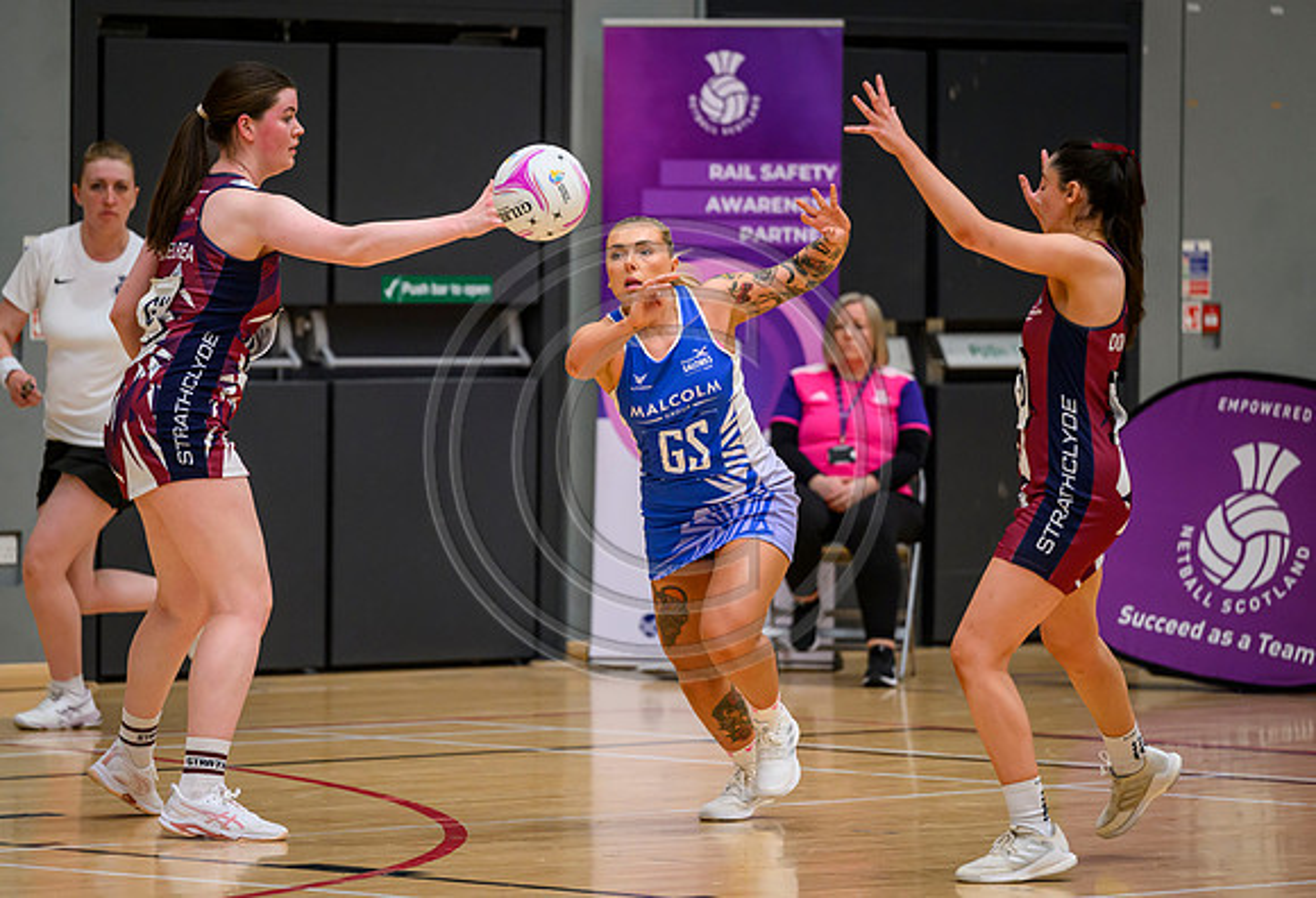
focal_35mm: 240
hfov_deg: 8.5
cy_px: 368
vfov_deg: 5.8
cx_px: 645
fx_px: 8824
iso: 3200
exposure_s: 1/1250
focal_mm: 200
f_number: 3.2
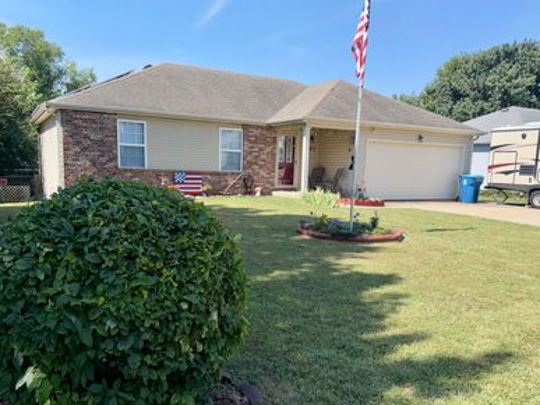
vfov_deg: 45.1
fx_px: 483
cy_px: 249
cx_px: 268
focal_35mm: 31
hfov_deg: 58.4
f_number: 1.78
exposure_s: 1/2481
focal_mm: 6.76
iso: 50
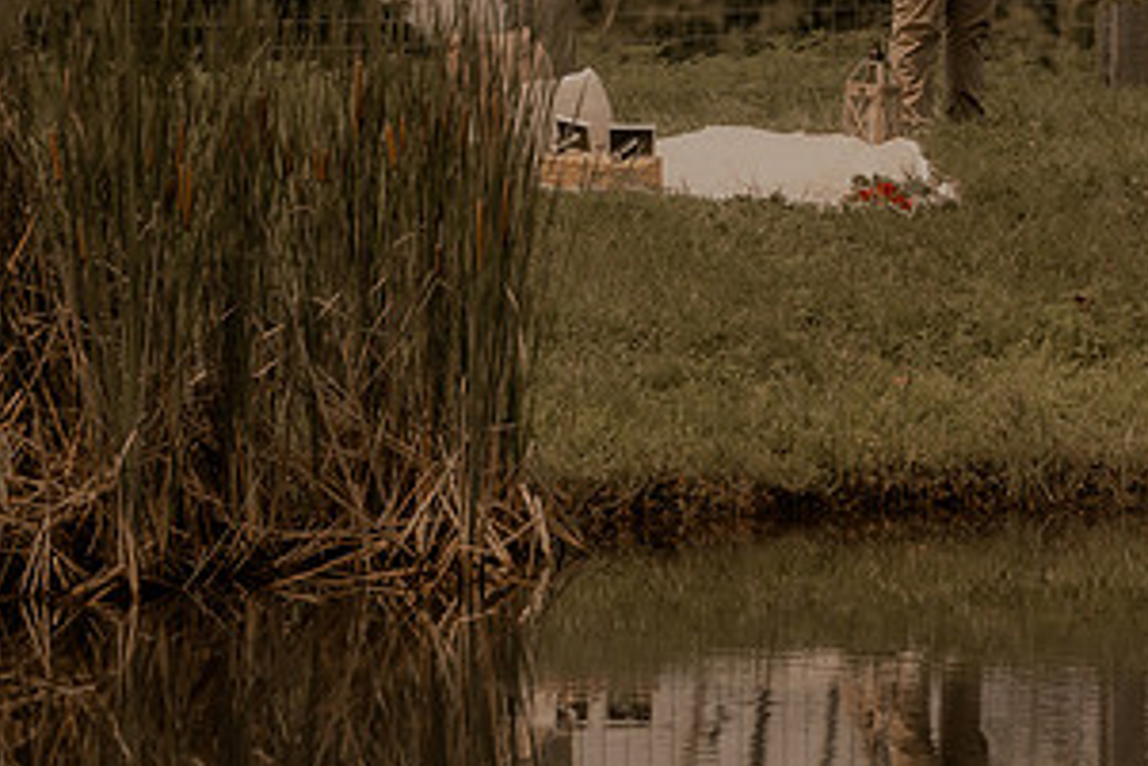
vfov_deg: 3.8
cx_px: 653
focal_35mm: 362
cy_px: 285
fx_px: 11549
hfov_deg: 5.7
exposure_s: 1/1600
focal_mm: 155
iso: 125
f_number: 2.8
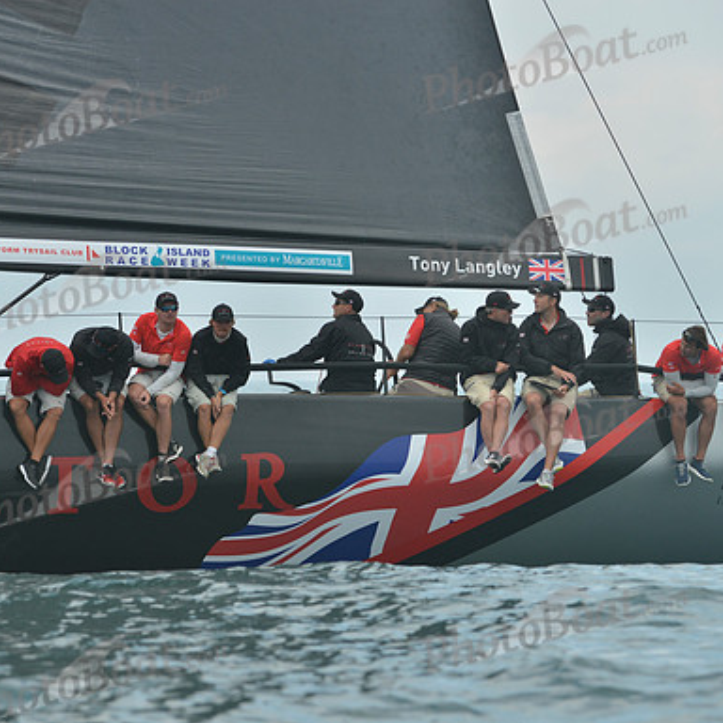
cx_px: 326
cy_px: 362
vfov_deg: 6.8
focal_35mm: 257
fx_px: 6073
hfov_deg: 6.8
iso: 280
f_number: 5.6
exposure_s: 1/800
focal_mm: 200
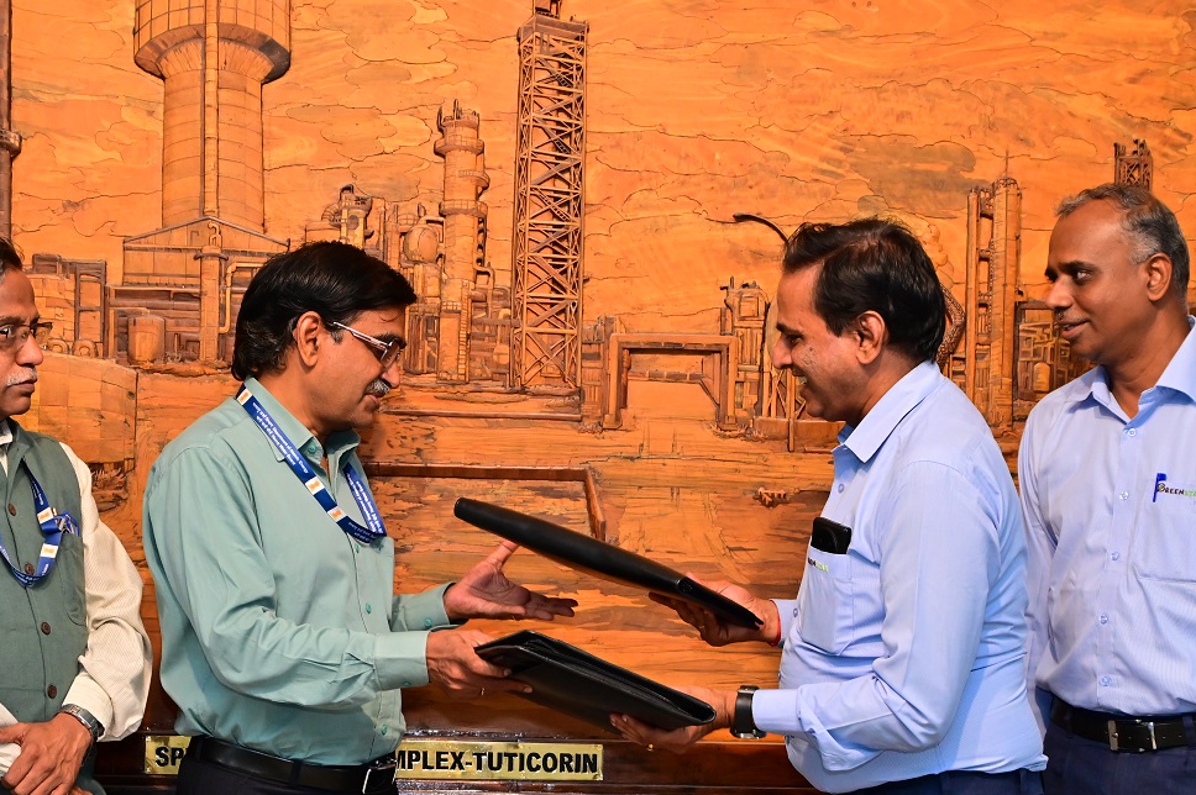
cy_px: 572
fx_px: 2955
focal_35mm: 89
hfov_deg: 22.8
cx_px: 468
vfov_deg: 15.3
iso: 2000
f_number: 5
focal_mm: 57
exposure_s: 1/100
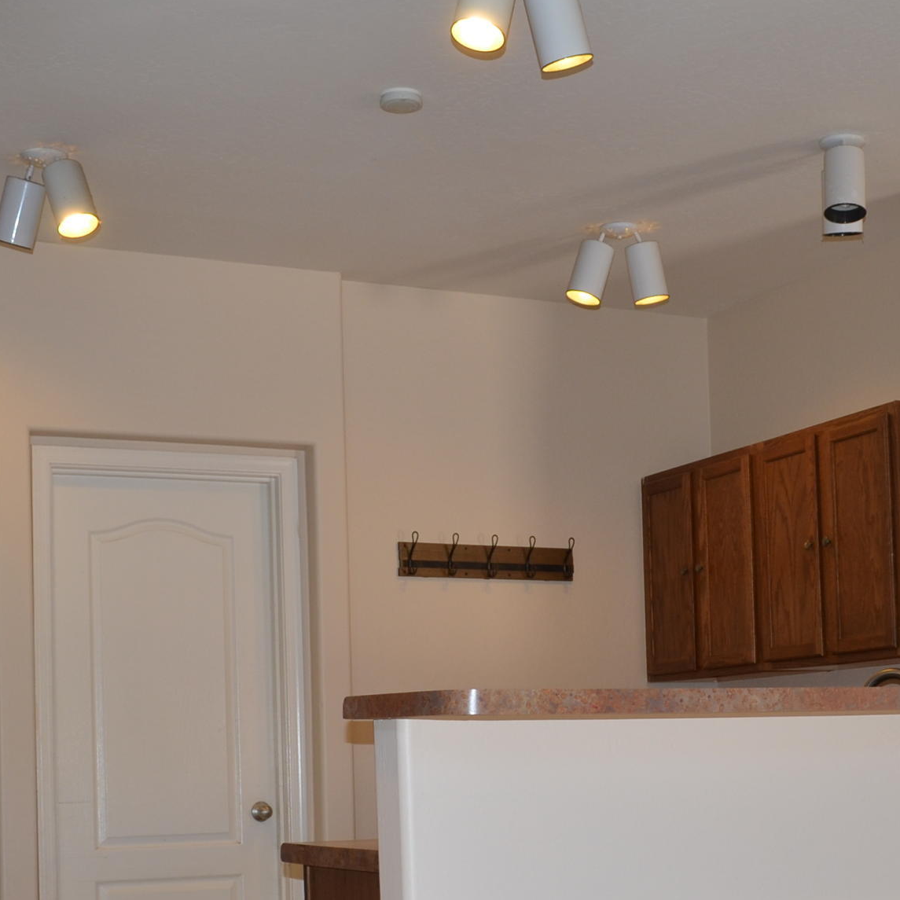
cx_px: 534
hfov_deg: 28.6
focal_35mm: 60
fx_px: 1765
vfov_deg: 28.1
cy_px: 690
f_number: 5
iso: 250
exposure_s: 1/30
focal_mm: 18
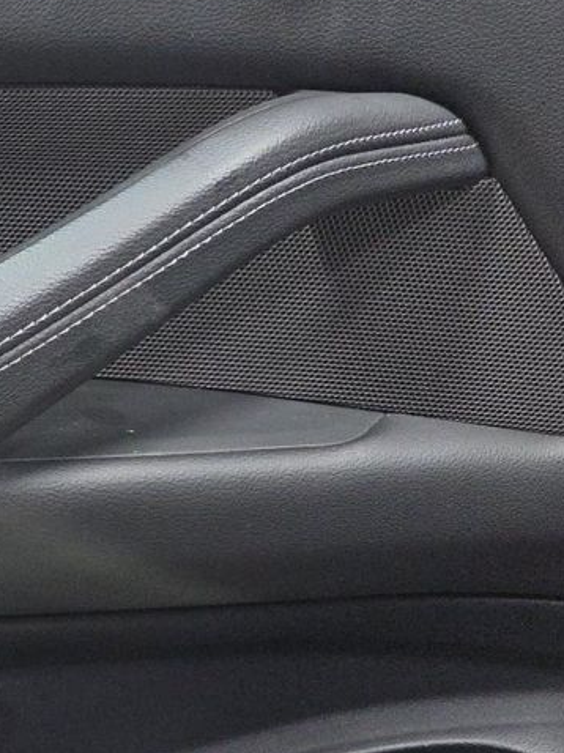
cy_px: 443
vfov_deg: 25.3
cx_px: -613
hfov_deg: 15.0
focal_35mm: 77
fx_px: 1674
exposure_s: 1/59
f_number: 1.4
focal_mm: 6.5
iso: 207
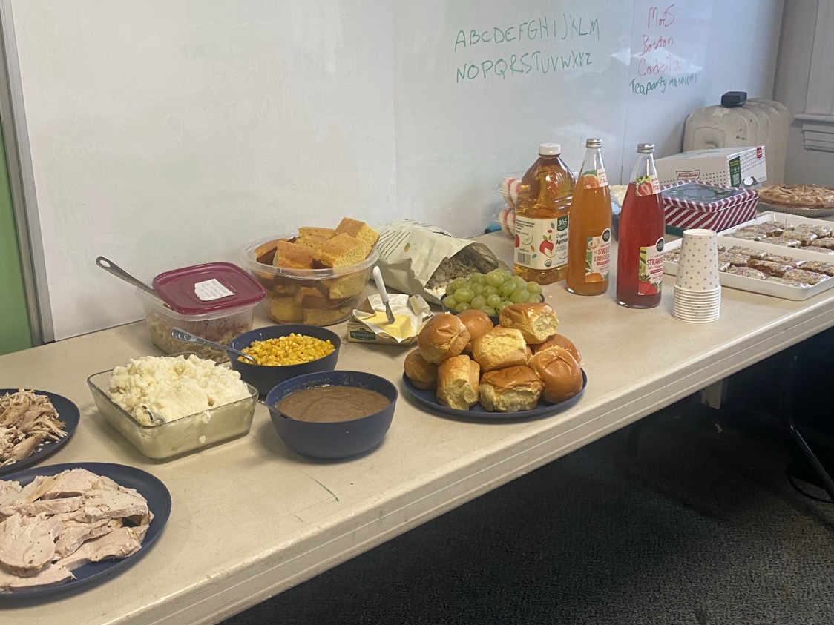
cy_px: 297
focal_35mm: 37
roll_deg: +1.6
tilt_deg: -18.5
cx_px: 362
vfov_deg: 38.7
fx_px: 891
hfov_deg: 50.0
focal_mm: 4.25
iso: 80
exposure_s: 1/60
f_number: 1.8
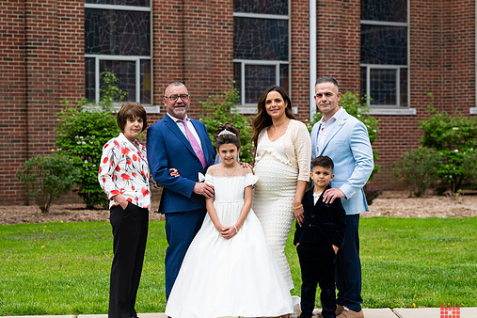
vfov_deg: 13.0
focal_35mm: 105
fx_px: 1391
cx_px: 235
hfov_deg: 19.5
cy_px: 163
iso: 200
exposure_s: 1/1600
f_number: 4
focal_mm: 86
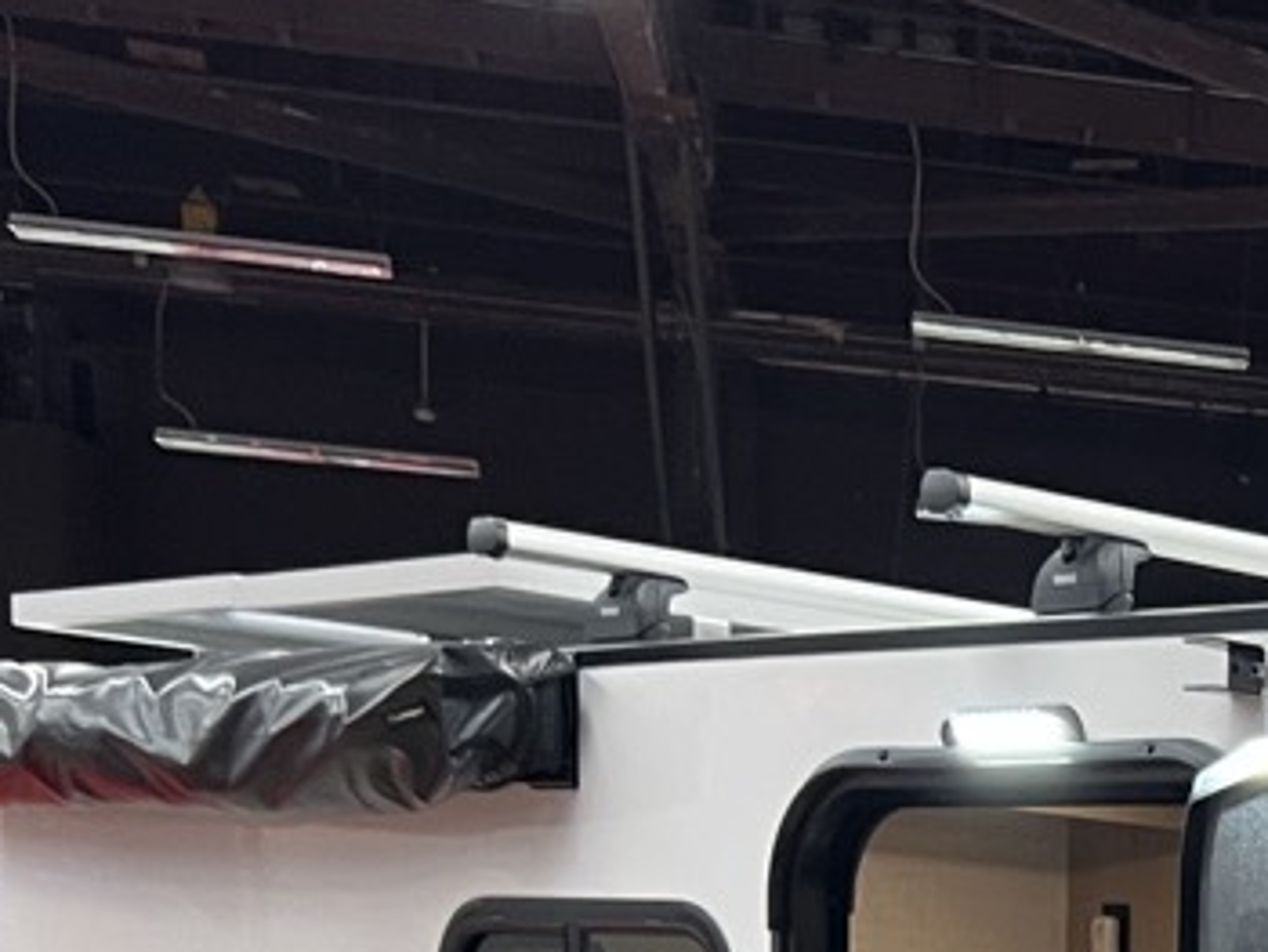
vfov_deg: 14.2
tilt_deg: -7.6
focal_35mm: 95
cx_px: 1714
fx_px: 3482
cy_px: 1585
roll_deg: -3.7
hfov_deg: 18.9
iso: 160
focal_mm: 5.7
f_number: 1.5
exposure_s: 1/60
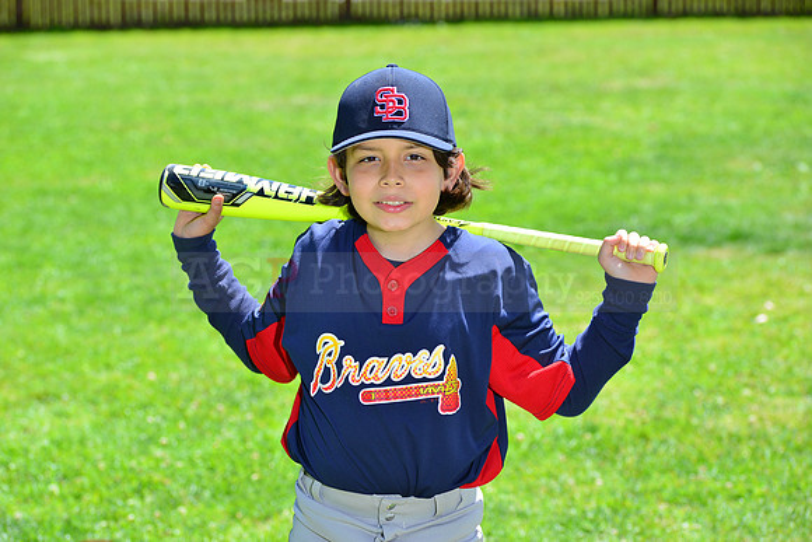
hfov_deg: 15.2
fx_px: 3046
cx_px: 406
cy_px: 271
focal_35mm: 135
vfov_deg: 10.2
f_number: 8
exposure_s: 1/200
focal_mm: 135
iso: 200
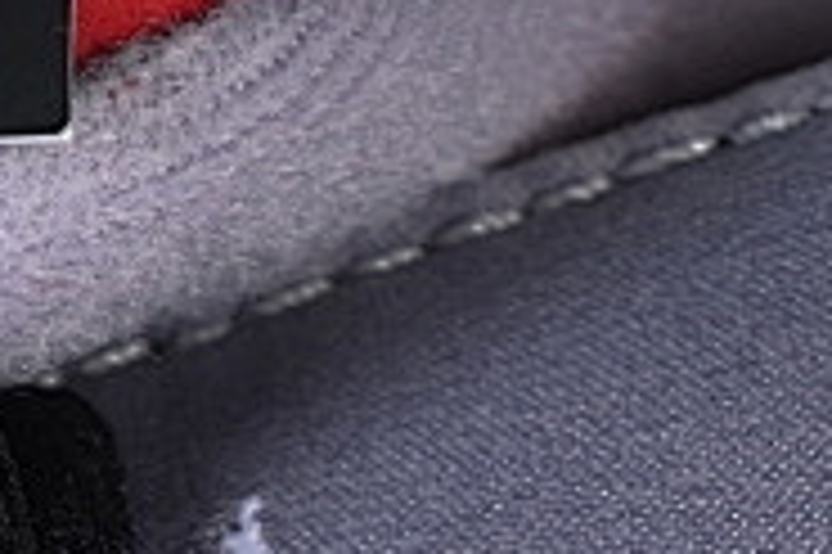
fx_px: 10137
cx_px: -13
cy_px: 1108
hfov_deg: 4.7
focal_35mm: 439
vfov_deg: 3.1
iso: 160
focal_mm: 50
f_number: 7.1
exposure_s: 1/60
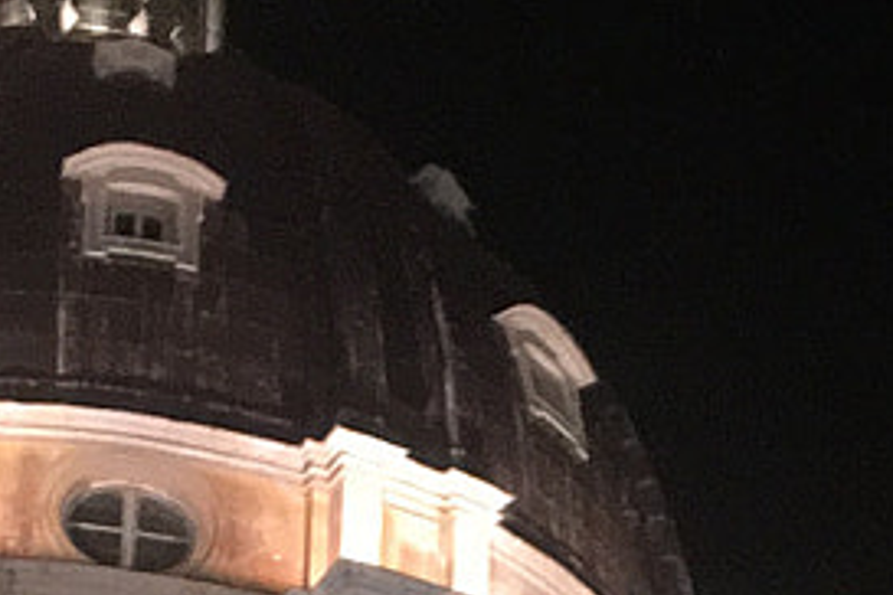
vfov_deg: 7.2
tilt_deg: +19.2
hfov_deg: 11.6
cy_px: 1514
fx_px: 4390
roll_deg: -1.1
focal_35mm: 177
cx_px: 494
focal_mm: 4.15
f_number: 2.2
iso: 200
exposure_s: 1/17
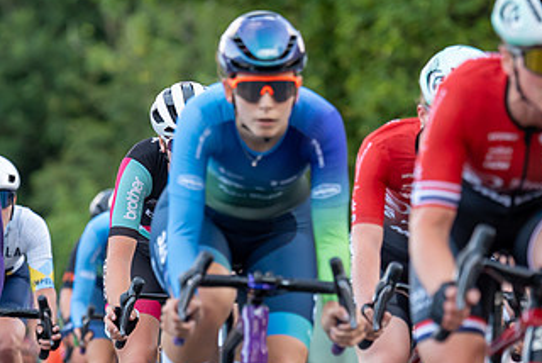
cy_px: 153
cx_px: 28
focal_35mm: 413
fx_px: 6223
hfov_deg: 5.0
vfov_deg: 3.3
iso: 1000
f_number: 3.2
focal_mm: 149
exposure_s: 1/1000
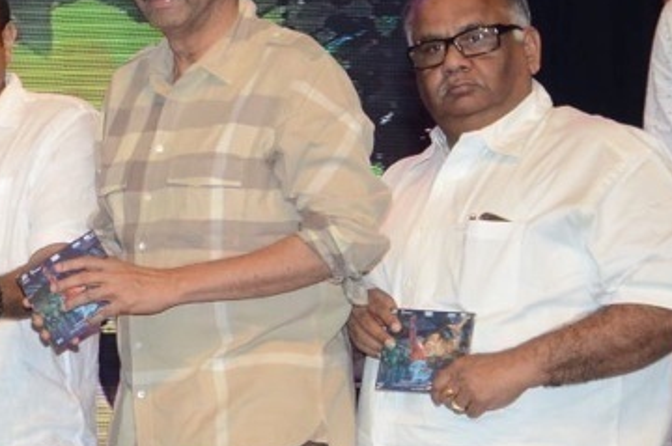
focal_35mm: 210
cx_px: -433
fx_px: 3915
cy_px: 314
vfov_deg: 6.5
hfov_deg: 9.5
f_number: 5.6
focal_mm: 42
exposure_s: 1/125
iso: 1000
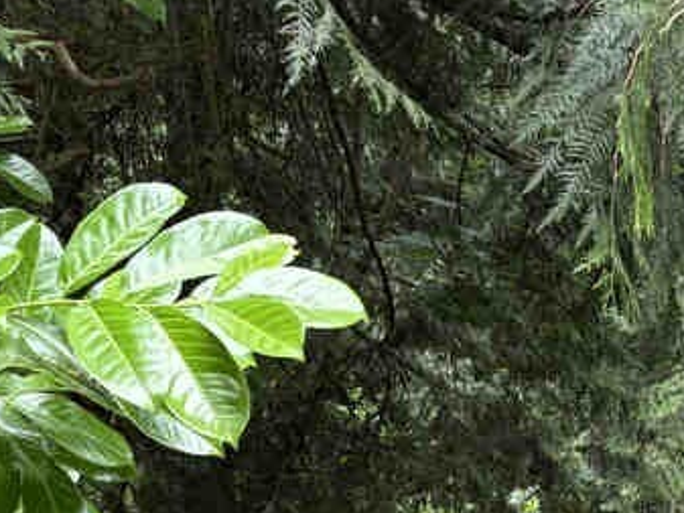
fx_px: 1739
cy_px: 671
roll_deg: +0.2
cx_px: 434
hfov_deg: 22.2
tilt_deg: -12.8
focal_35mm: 88
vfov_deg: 15.9
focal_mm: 5.96
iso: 125
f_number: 1.6
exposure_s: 1/121
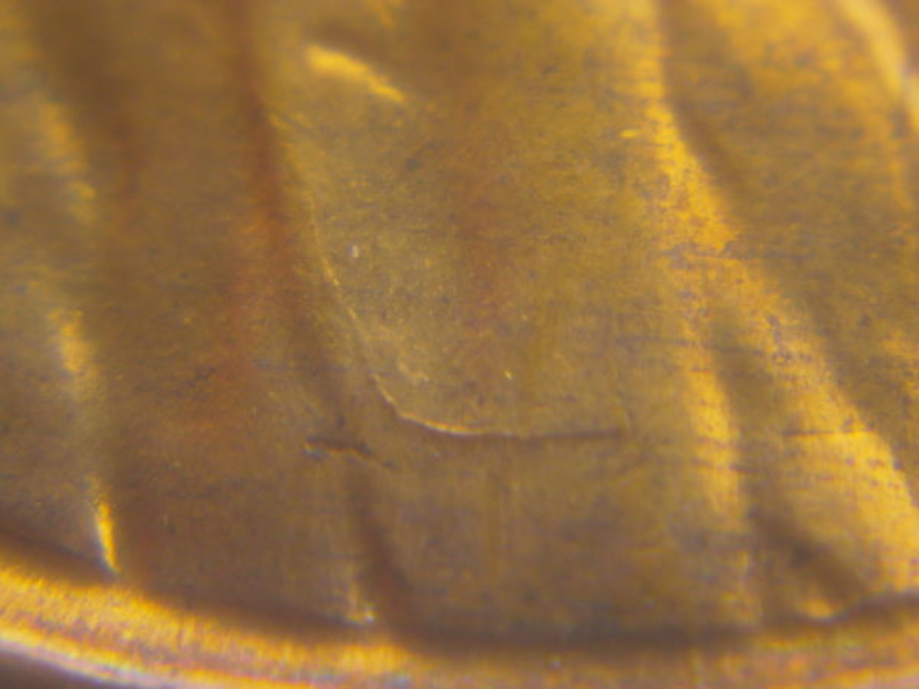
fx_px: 3451
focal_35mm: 130
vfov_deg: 11.4
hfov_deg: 15.2
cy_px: 344
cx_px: 460
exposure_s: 1/25
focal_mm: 23.5
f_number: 6.5
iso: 125
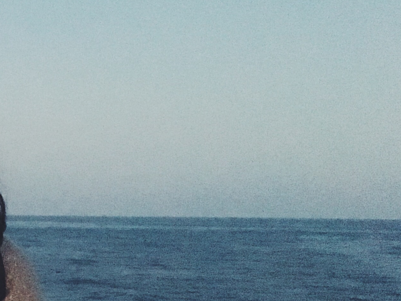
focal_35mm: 93
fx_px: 1077
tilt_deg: -9.9
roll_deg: +0.2
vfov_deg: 15.2
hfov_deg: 18.4
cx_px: -223
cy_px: 388
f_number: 2.2
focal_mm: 4.15
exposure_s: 1/17
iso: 1600
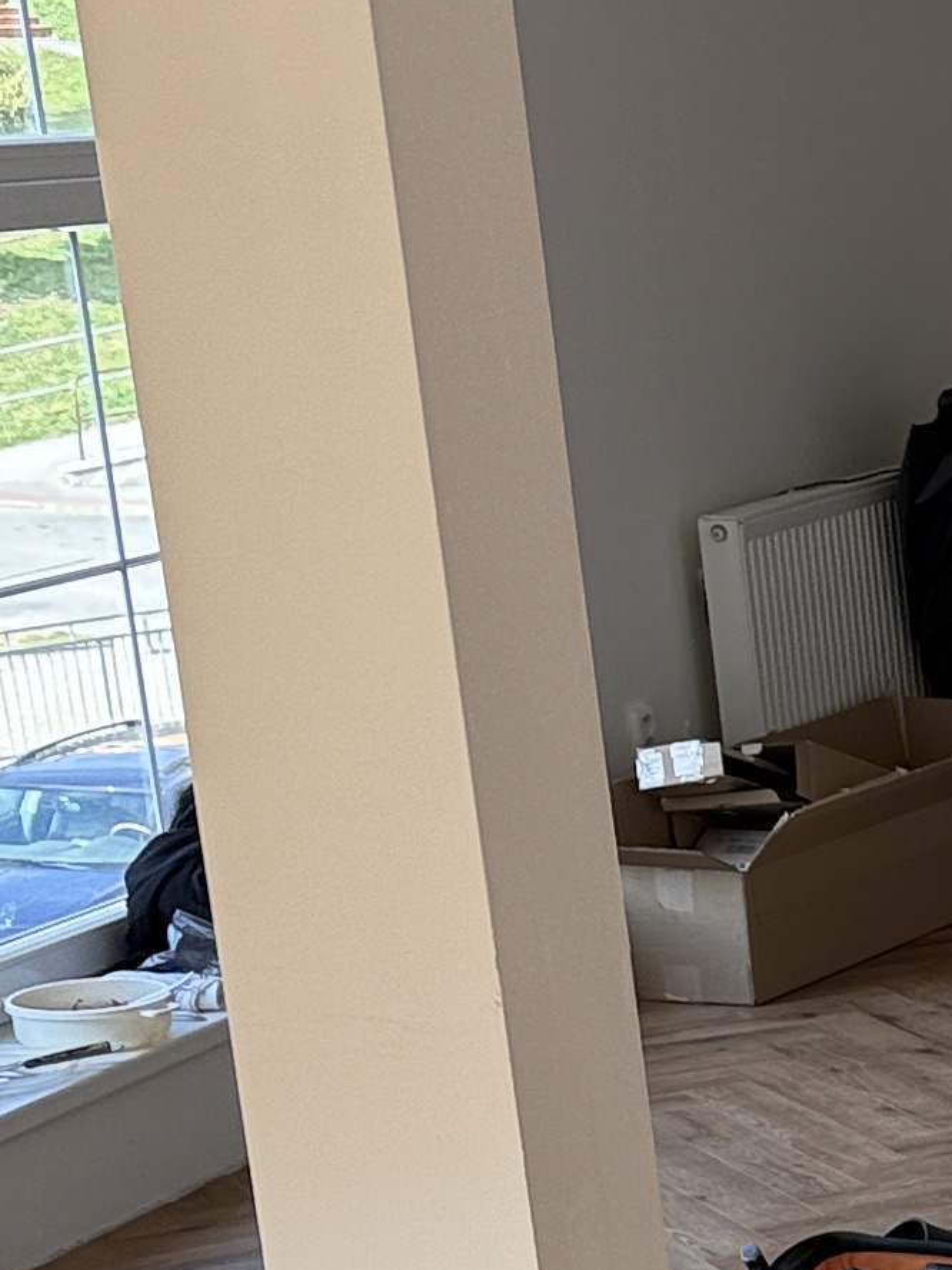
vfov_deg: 17.4
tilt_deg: -19.4
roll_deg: +0.0
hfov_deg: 11.7
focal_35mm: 109
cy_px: 1406
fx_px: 3997
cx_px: 2093
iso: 100
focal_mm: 6.76
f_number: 1.78
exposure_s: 1/497
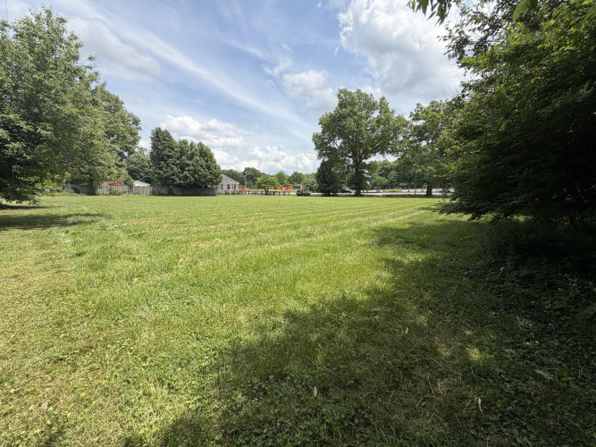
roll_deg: +0.5
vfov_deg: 85.7
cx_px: 298
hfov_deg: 102.1
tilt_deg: -6.3
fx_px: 241
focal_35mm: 14
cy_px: 224
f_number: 2.2
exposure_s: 1/770
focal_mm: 2.22
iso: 25
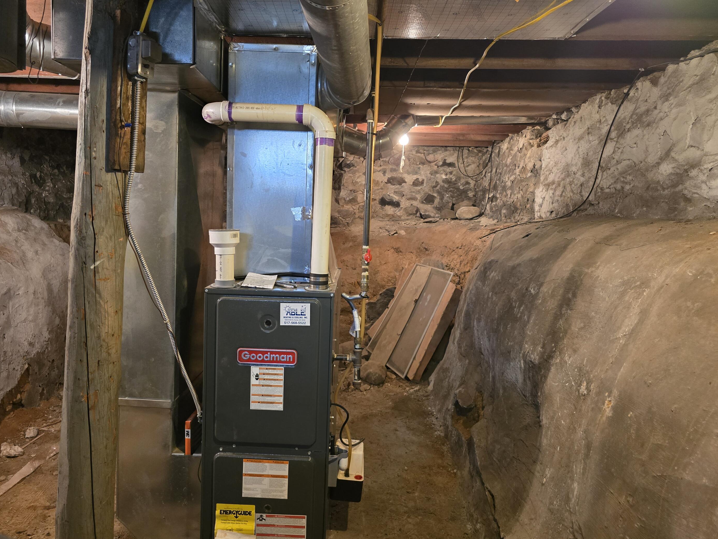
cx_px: 339
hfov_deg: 69.3
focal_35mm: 25
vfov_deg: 54.9
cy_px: 255
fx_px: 519
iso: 800
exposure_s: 1/60
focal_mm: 6.3
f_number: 1.7
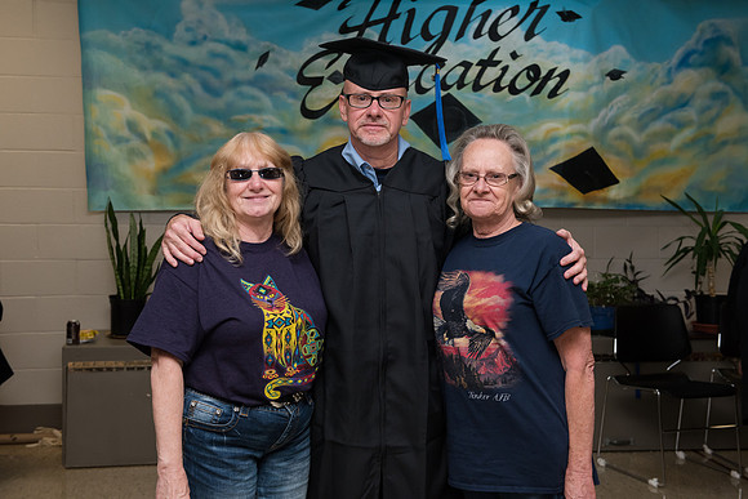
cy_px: 250
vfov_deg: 27.0
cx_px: 374
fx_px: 1039
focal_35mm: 50
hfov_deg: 39.6
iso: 1600
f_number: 7.1
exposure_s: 1/160
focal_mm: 50
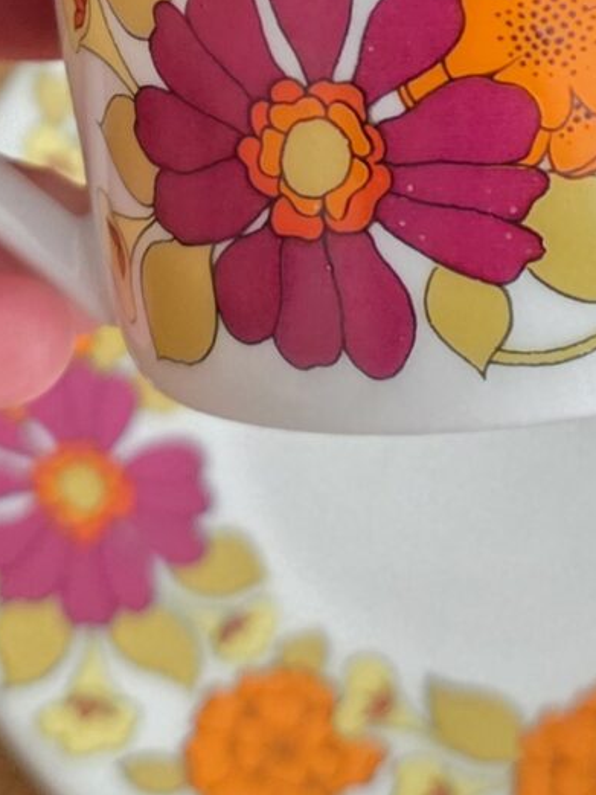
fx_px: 2593
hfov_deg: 13.1
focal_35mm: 113
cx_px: 430
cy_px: -203
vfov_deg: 16.6
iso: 1250
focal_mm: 6.3
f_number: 1.7
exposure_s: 1/50
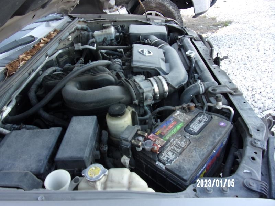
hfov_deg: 71.6
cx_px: 138
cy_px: 103
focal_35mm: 24
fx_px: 191
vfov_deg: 56.8
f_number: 3.3
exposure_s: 1/34
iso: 111
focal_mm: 4.3
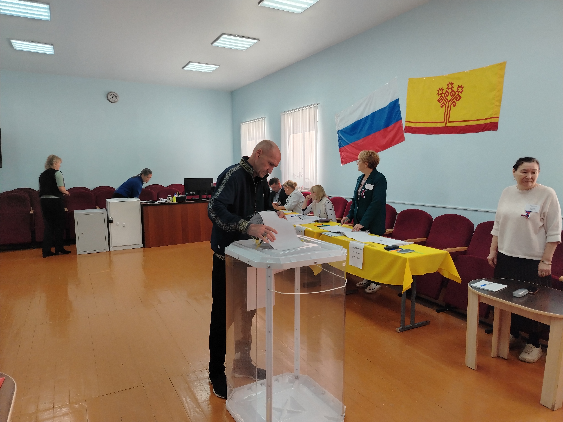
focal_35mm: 24
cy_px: 211
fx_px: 390
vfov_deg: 56.8
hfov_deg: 71.6
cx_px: 282
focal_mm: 5.25
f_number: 1.75
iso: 403
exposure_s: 1/100
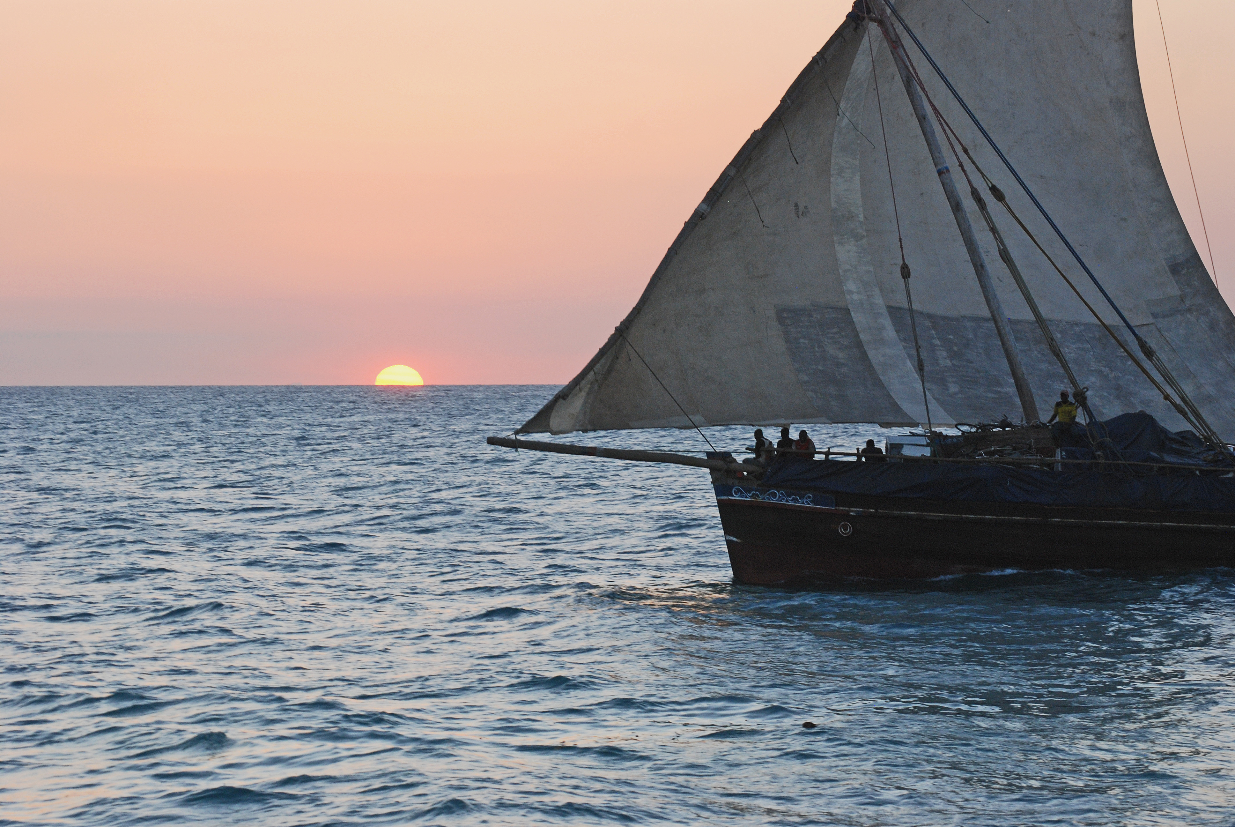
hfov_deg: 13.7
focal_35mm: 150
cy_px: 414
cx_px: 618
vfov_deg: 9.2
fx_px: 5152
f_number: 7.1
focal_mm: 100
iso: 400
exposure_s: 1/80
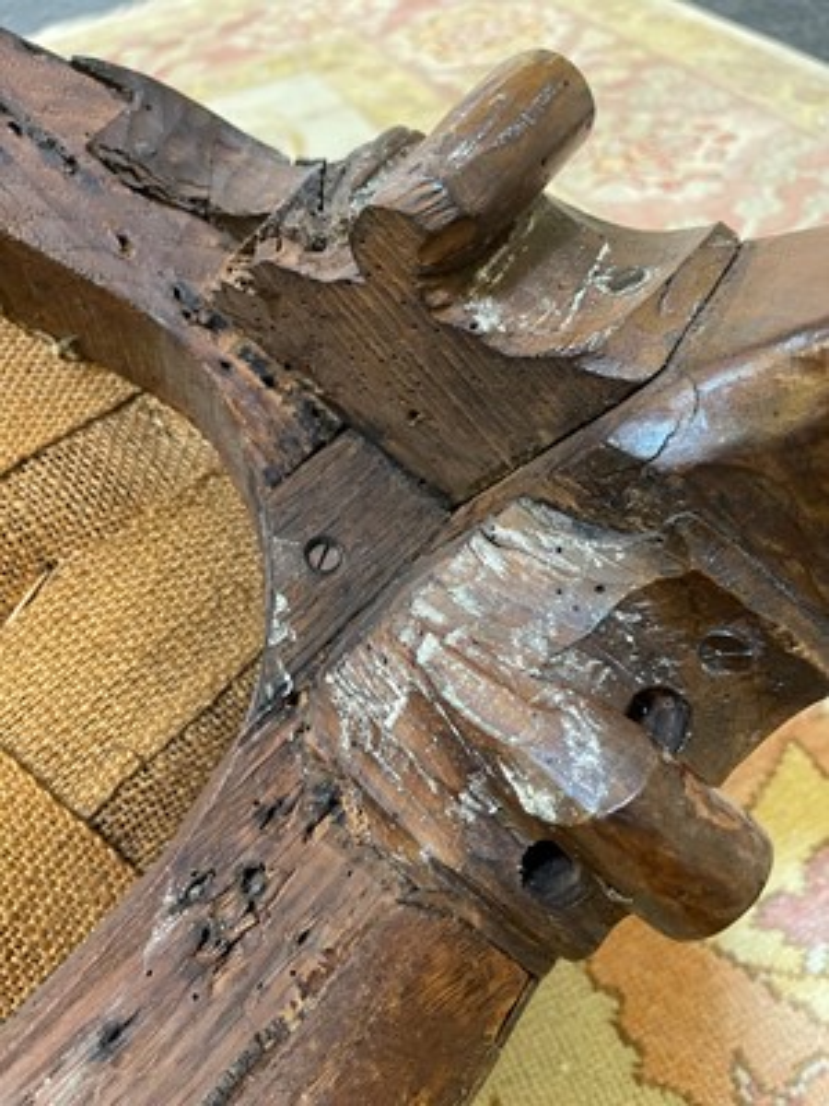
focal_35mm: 25
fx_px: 798
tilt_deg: -50.2
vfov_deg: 69.4
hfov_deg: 54.9
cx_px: 414
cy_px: 553
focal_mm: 5.1
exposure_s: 1/33
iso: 400
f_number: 1.6
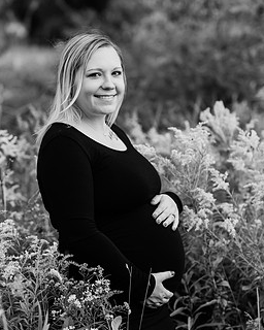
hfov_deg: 13.8
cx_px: 117
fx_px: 1094
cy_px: 189
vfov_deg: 17.1
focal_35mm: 112
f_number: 2.8
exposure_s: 1/640
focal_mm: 85
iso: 200
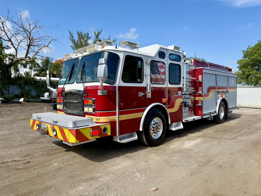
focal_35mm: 24
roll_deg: -1.1
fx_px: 181
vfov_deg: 56.8
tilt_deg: -2.5
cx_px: 130
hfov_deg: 71.6
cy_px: 98
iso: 80
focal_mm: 6.76
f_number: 1.78
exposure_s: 1/3021
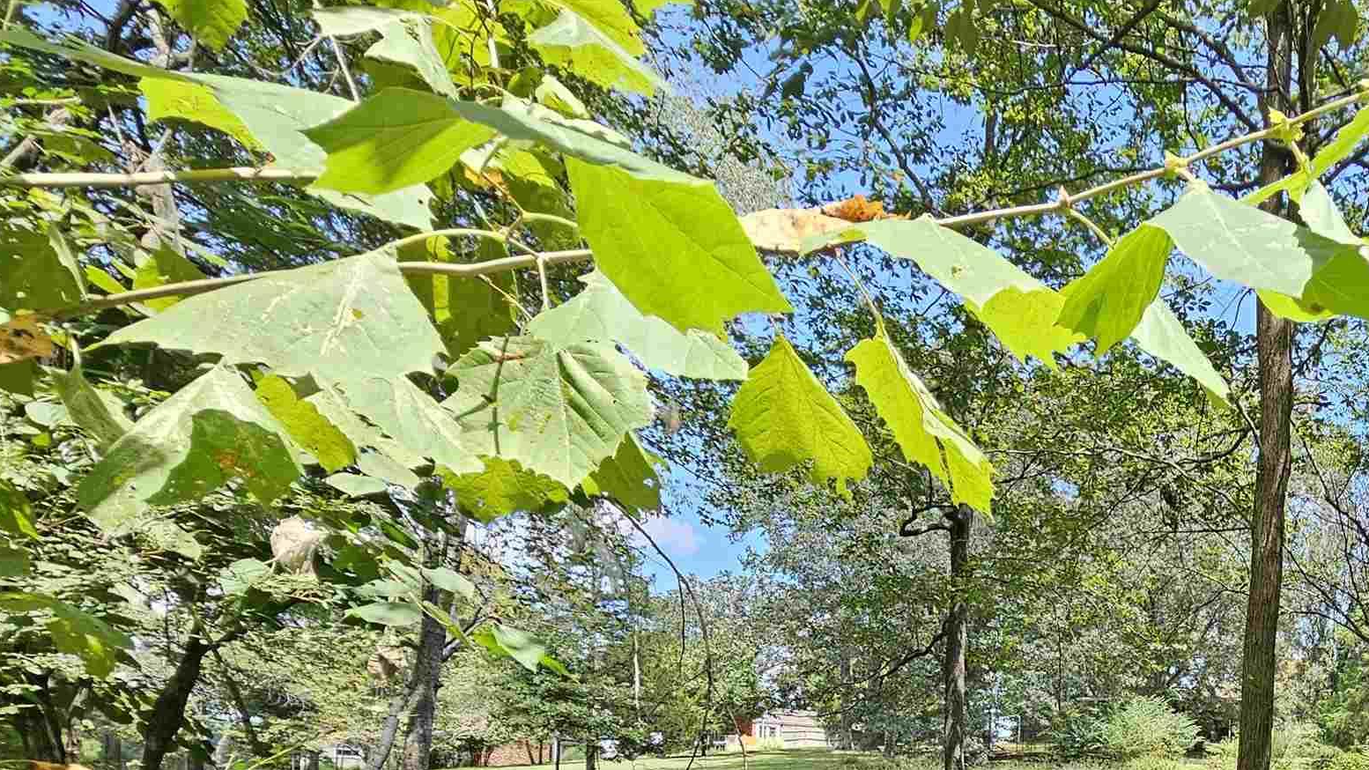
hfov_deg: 59.0
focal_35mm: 28
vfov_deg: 35.2
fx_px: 1016
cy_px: 857
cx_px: 1207
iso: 50
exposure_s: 1/404
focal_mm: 2.2
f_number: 2.2
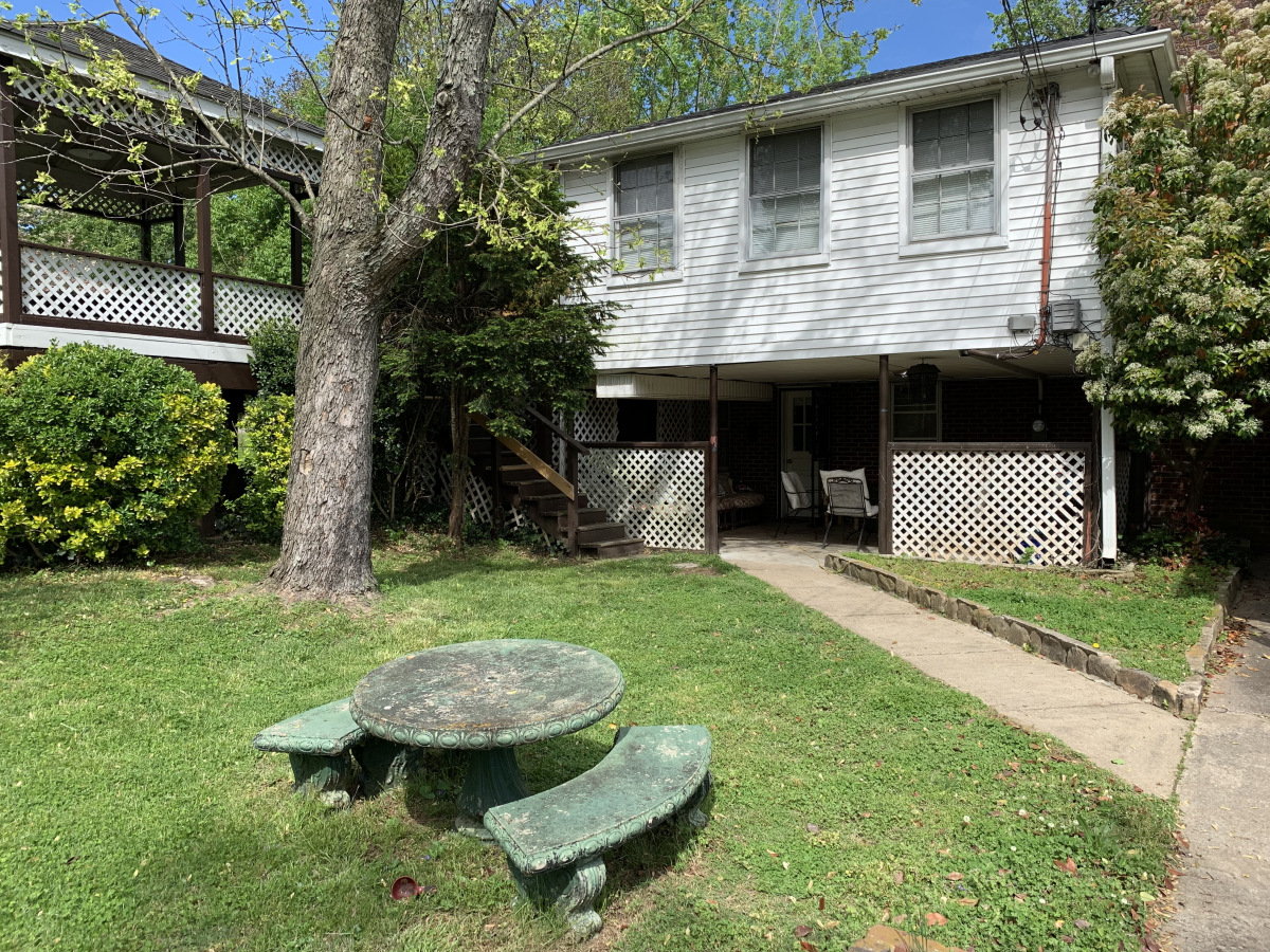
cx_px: 635
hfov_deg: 67.3
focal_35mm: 26
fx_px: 954
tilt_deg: -1.3
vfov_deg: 53.1
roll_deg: -0.8
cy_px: 476
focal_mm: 4.25
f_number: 1.8
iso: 25
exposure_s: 1/1136
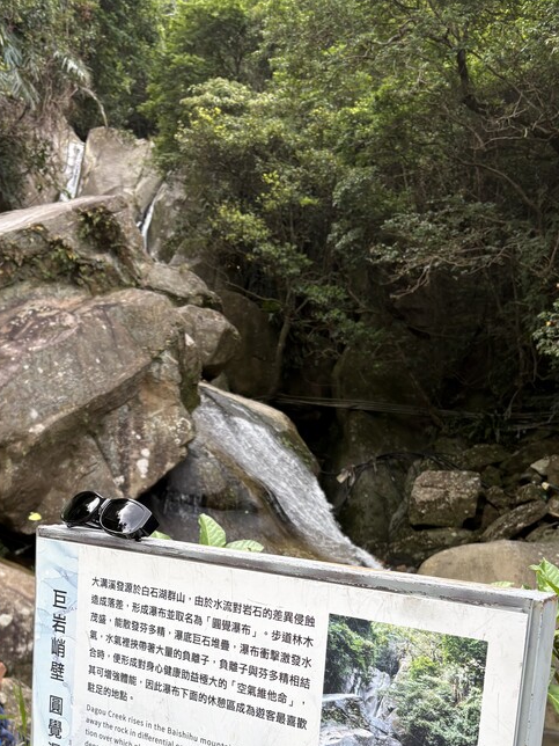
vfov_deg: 42.7
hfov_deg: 34.3
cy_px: 601
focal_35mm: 42
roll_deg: -2.4
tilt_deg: -6.4
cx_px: 251
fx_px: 904
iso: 40
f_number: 1.6
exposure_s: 1/263
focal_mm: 5.96
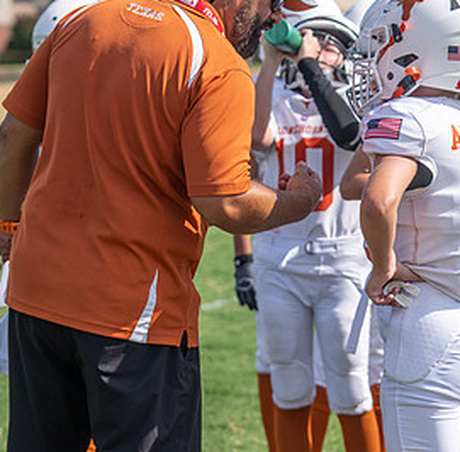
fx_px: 2309
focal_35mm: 155
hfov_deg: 11.4
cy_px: 175
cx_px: 315
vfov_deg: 11.2
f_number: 3.5
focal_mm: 72
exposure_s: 1/1600
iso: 100
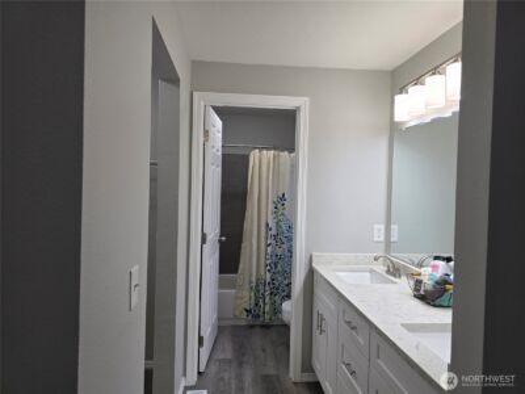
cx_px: 262
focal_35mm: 23
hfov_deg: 73.9
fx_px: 349
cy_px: 197
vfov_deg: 58.9
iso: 50
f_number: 1.7
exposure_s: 1/120
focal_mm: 6.3
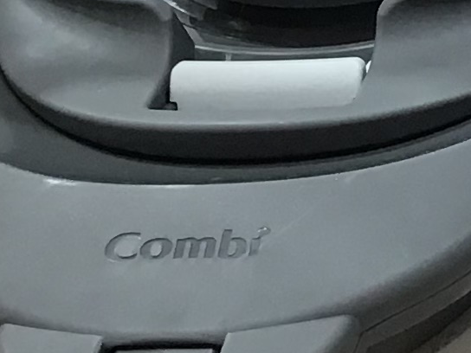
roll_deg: +2.2
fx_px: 2531
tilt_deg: -27.8
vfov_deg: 7.8
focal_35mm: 186
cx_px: 921
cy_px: -187
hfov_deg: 9.9
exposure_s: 1/30
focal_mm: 3.3
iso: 32
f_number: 2.4
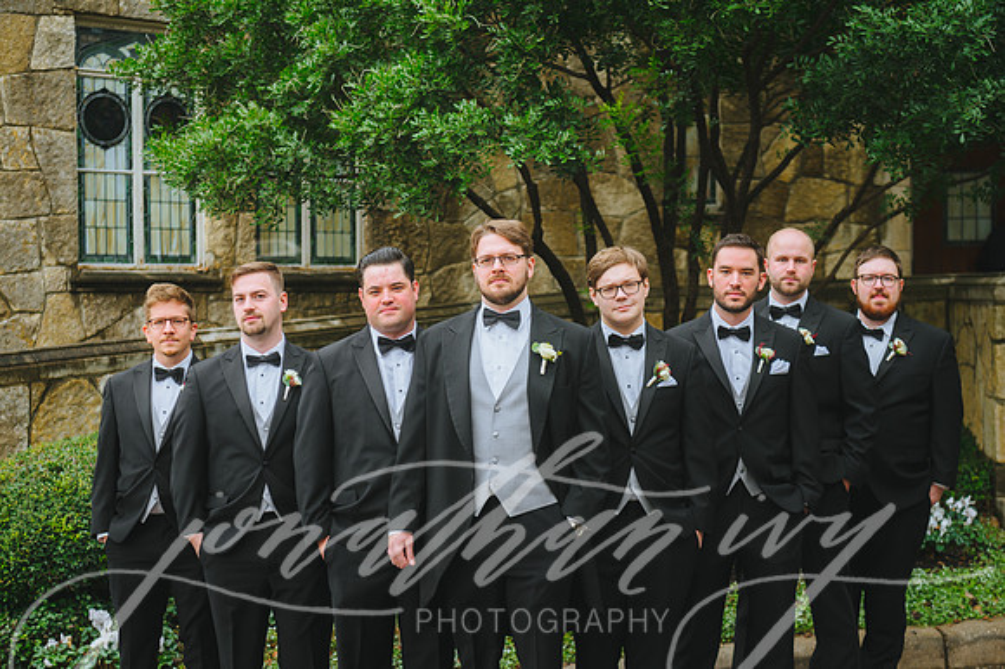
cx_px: 502
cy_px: 334
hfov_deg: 34.5
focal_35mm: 58
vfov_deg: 23.4
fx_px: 1618
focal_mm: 58
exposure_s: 1/320
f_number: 3.5
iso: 250
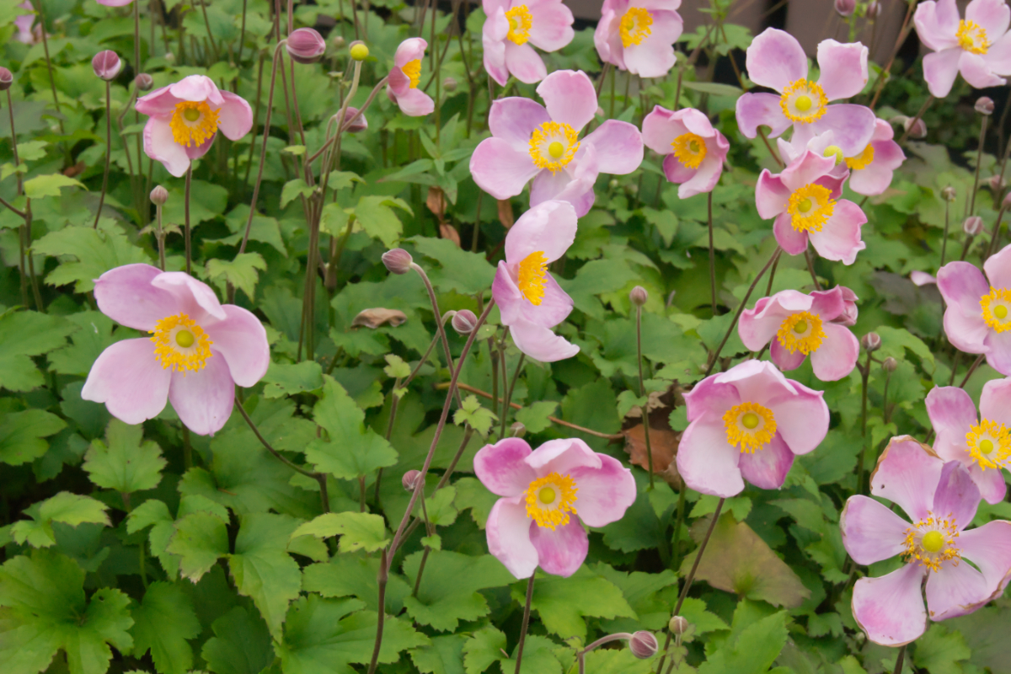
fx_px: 2317
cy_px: 337
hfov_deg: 24.6
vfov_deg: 16.6
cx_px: 506
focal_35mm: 82
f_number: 16
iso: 3200
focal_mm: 55
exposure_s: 1/60
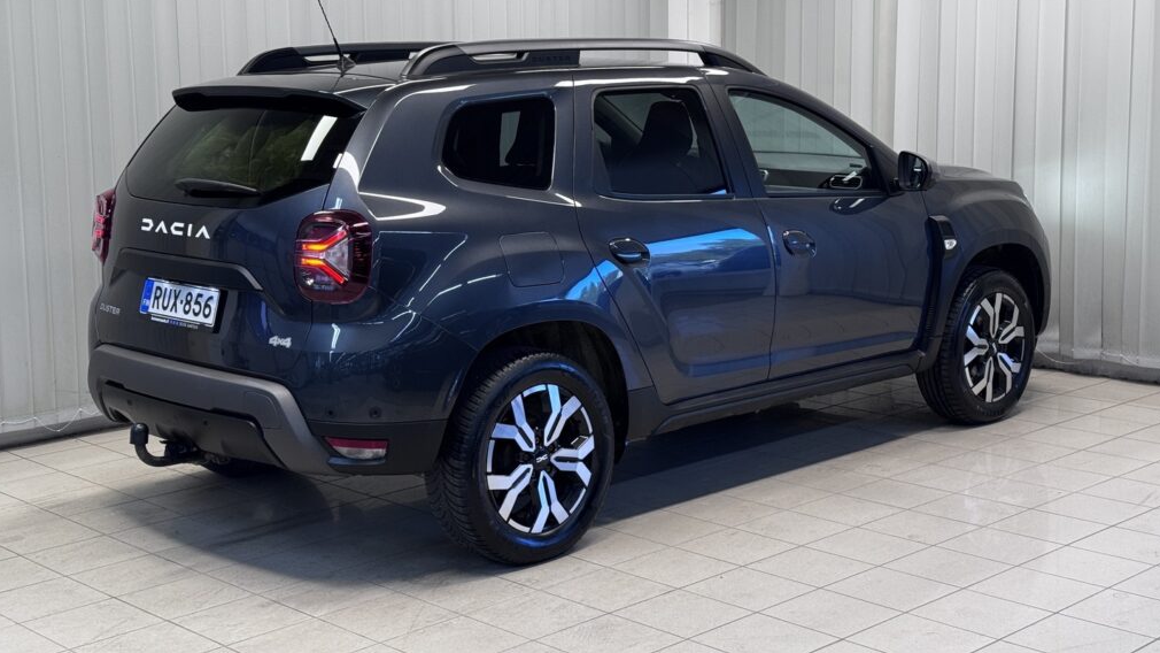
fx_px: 1630
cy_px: 249
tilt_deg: -6.3
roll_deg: +0.6
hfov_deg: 39.2
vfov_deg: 22.6
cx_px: 578
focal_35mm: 53
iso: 125
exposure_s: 1/100
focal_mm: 6.76
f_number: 1.78
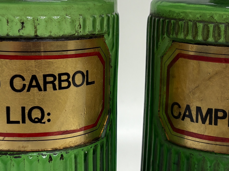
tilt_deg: -9.9
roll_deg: -2.7
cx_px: 126
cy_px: 64
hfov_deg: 23.8
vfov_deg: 18.0
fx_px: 542
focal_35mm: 82
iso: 50
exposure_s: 1/100
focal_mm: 5.96
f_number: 1.6
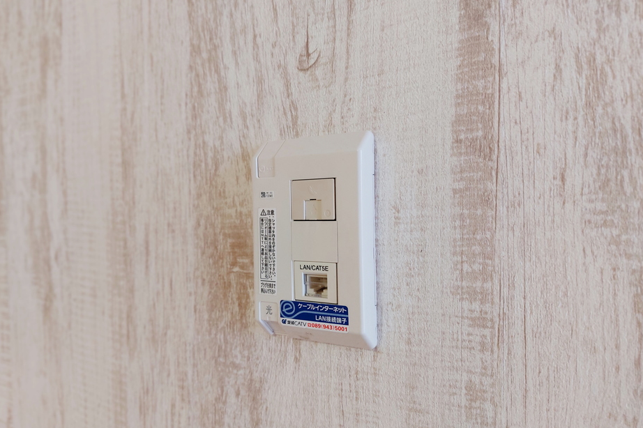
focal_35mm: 26
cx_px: 310
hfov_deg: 69.4
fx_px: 464
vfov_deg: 49.5
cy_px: 224
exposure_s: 1/24
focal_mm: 5.23
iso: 125
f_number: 1.8
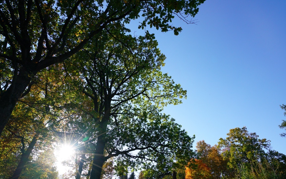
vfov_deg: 64.5
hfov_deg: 91.1
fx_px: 140
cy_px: 105
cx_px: 139
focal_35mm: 18
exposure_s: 1/400
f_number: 8
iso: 400
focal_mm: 16
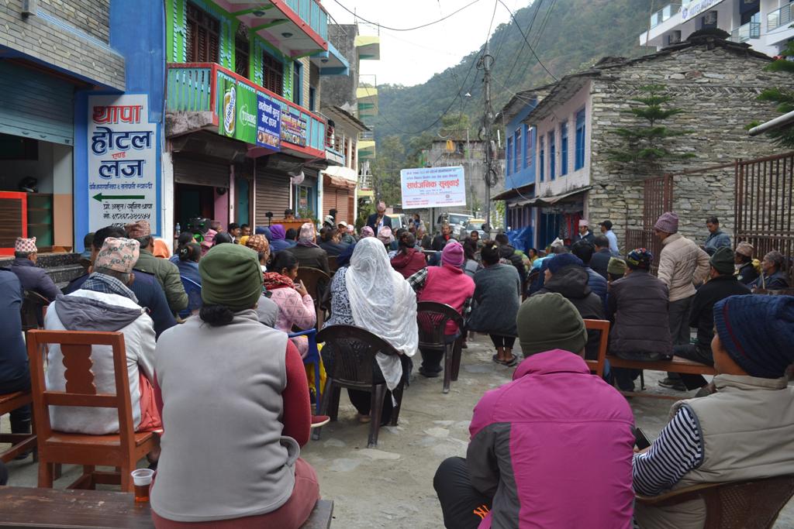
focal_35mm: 33
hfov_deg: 57.2
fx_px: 728
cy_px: 264
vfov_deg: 40.0
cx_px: 397
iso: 200
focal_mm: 22
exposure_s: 1/125
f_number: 5.6
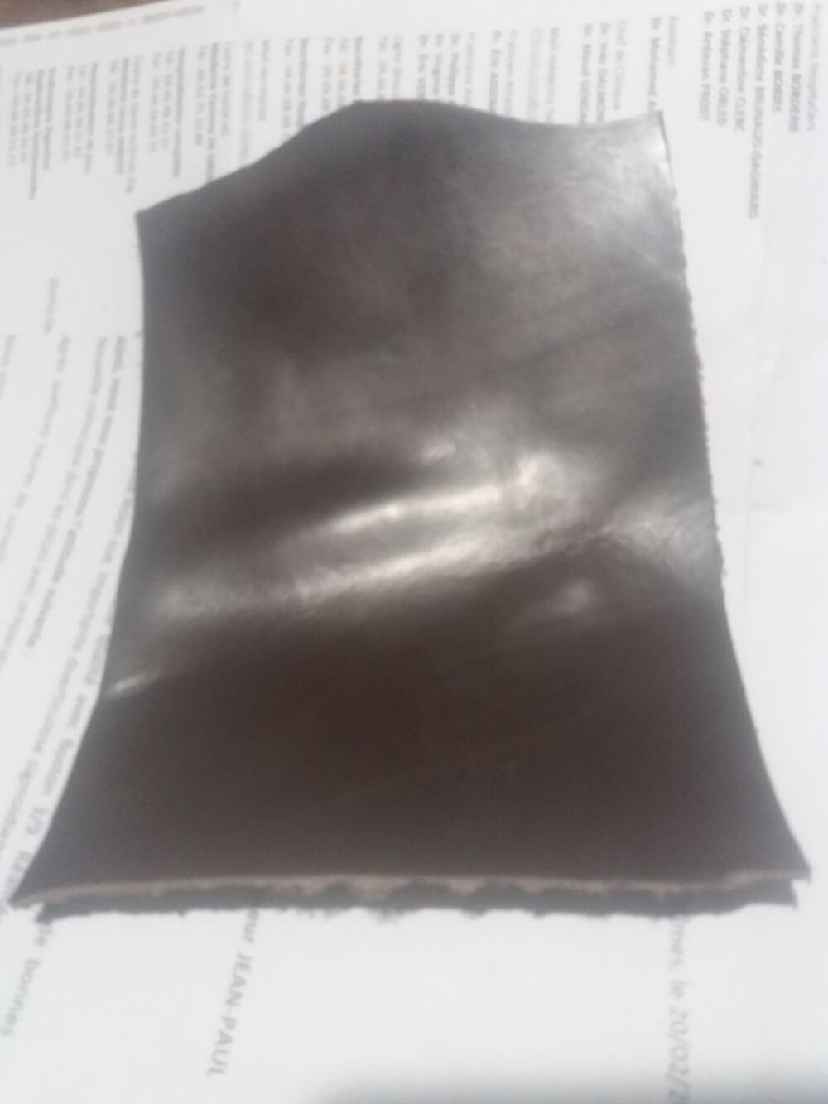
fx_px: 893
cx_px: 414
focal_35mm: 28
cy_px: 552
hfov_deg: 49.8
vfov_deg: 63.4
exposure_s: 1/17
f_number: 1.9
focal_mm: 3.7
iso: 320
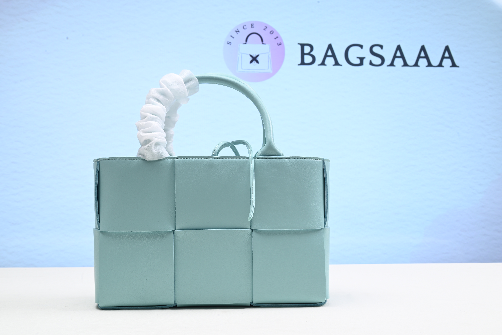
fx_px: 572
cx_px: 251
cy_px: 168
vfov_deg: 32.7
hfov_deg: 47.4
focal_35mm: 41
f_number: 16
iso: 100
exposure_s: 1/2
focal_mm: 41
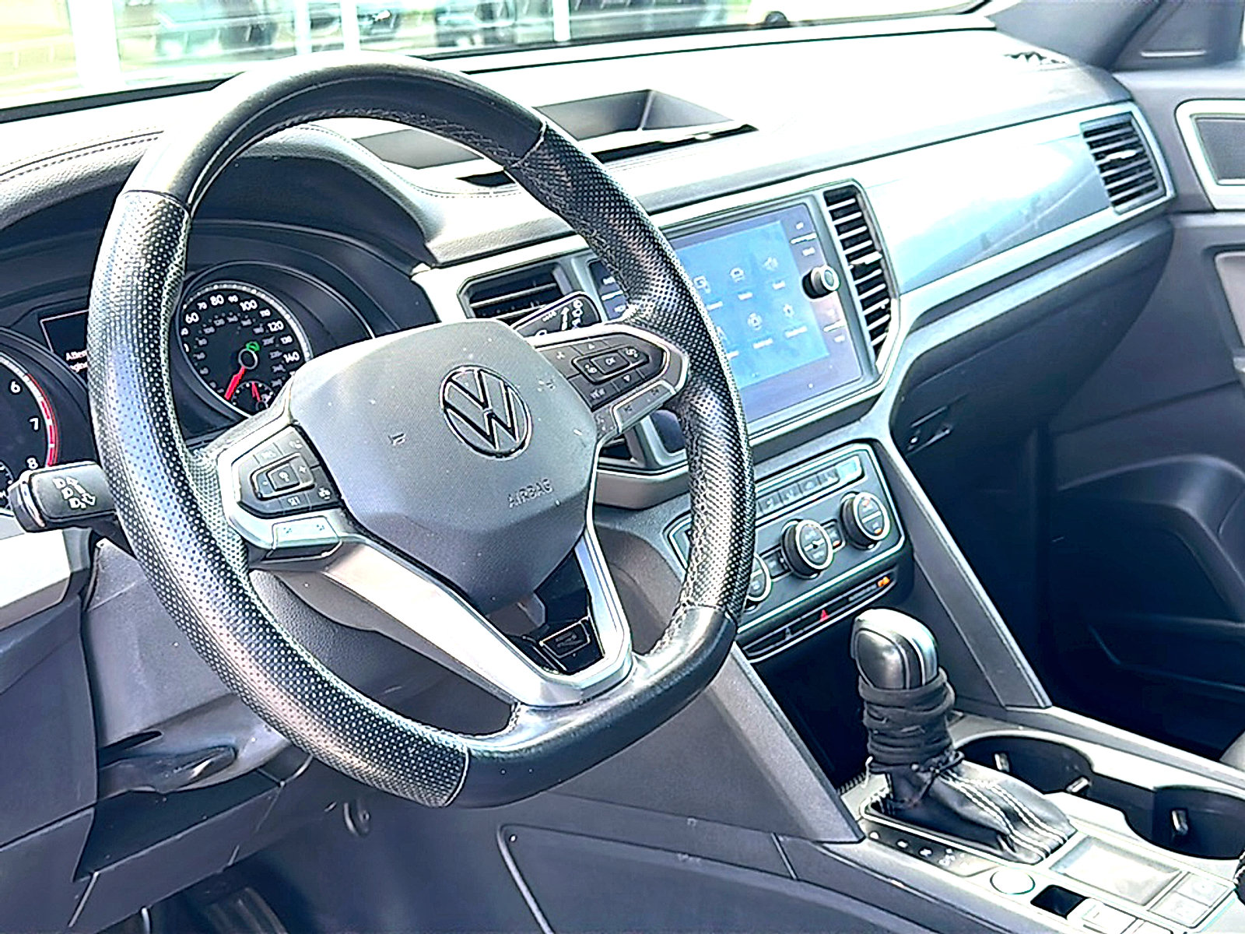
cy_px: 467
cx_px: 622
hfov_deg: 45.8
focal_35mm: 41
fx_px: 1475
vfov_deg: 35.1
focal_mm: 6.86
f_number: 1.78
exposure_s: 1/138
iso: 64
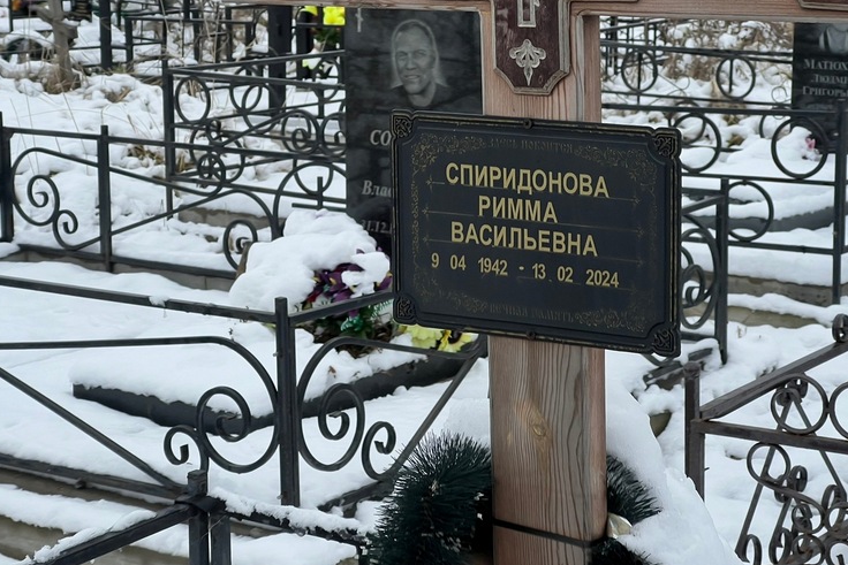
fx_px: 2050
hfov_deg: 23.4
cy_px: 246
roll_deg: -1.4
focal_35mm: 87
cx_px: 415
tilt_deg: -13.8
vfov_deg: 15.7
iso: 32
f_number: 2.8
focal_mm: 9
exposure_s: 1/101
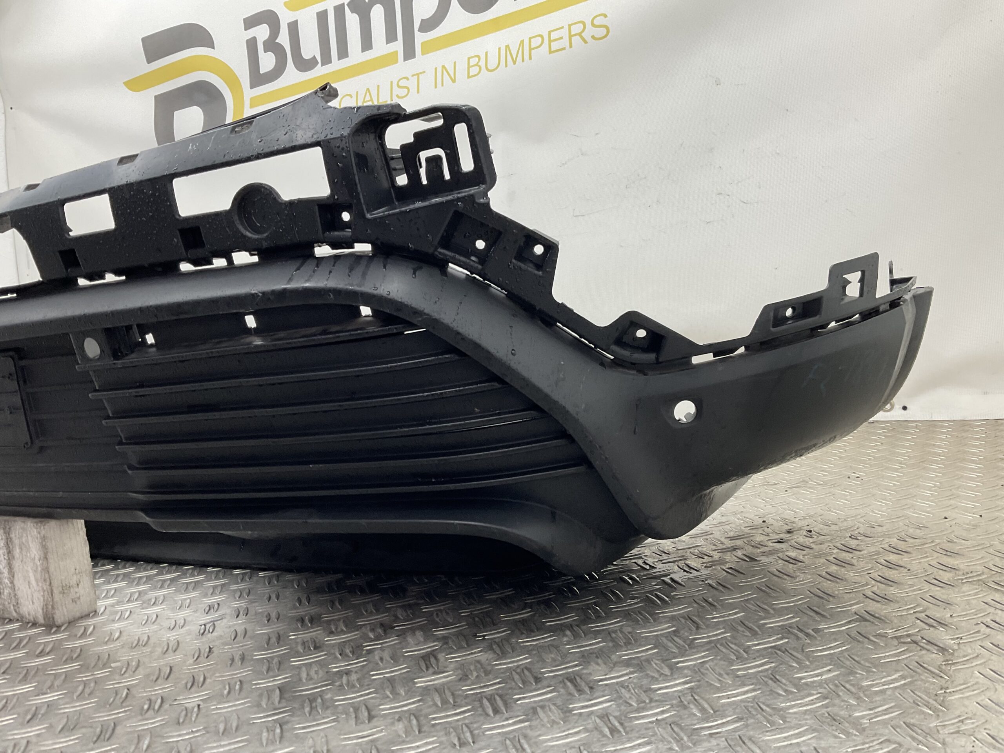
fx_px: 841
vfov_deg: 48.2
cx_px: 502
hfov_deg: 61.7
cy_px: 376
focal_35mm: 29
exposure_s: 1/120
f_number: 1.8
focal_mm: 3
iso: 50
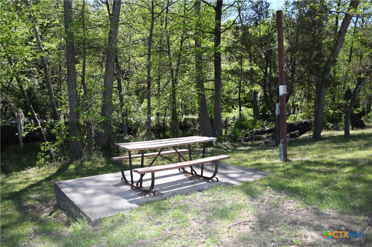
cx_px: 186
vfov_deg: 47.8
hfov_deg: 67.4
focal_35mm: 27
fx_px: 279
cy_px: 124
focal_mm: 18
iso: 64
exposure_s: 1/250
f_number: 3.5
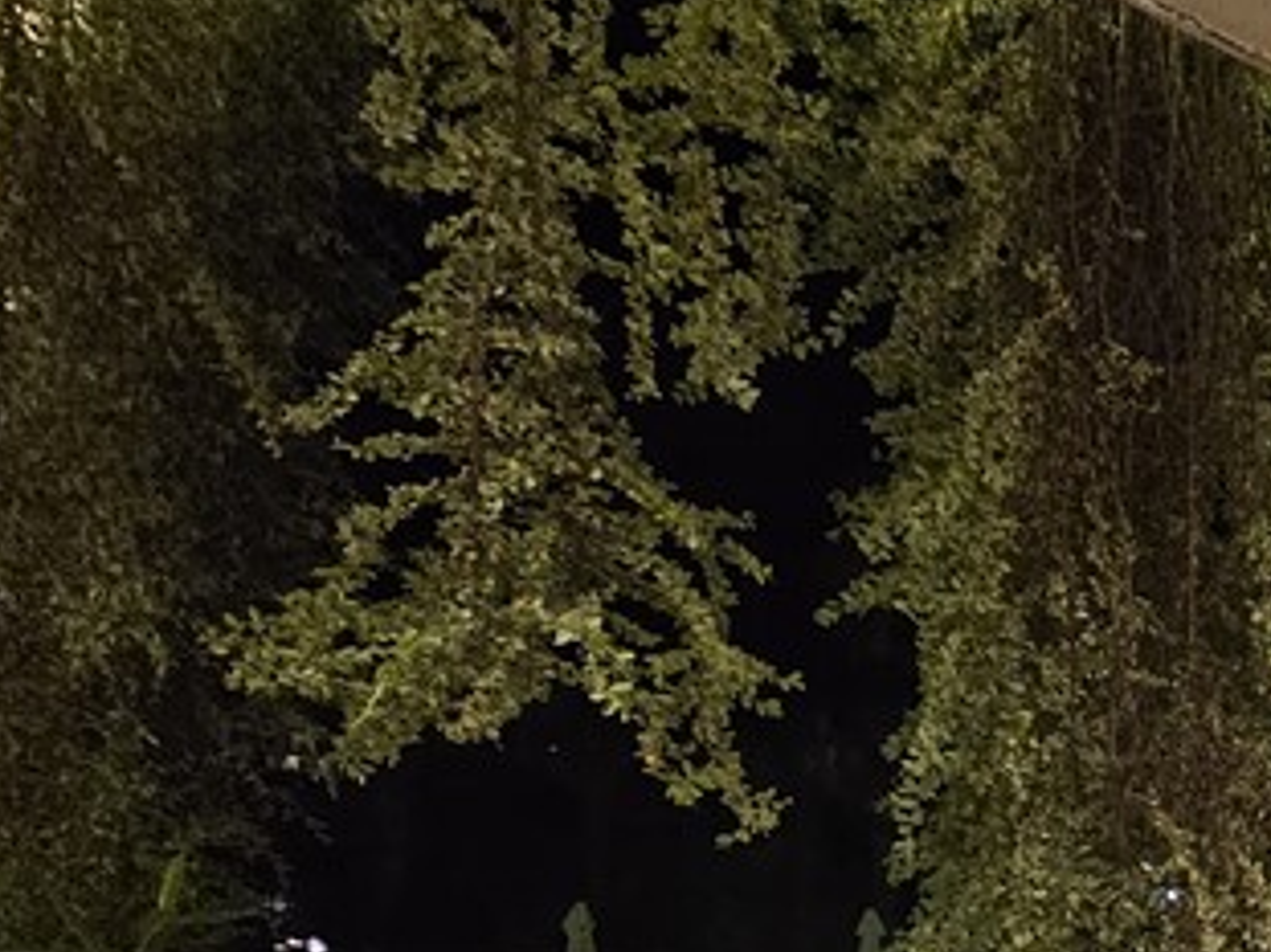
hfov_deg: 31.3
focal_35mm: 39
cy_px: 1058
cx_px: 1796
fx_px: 1431
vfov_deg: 32.2
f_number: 2.2
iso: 1250
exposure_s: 1/25
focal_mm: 2.2
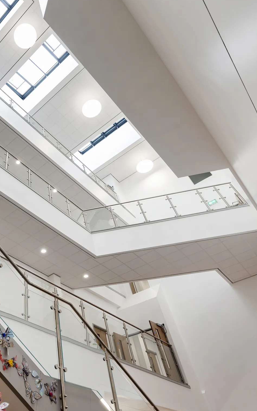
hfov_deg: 46.2
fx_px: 269
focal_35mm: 24
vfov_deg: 74.5
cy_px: 183
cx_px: 26
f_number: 8
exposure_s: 1/10
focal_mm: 14
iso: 100
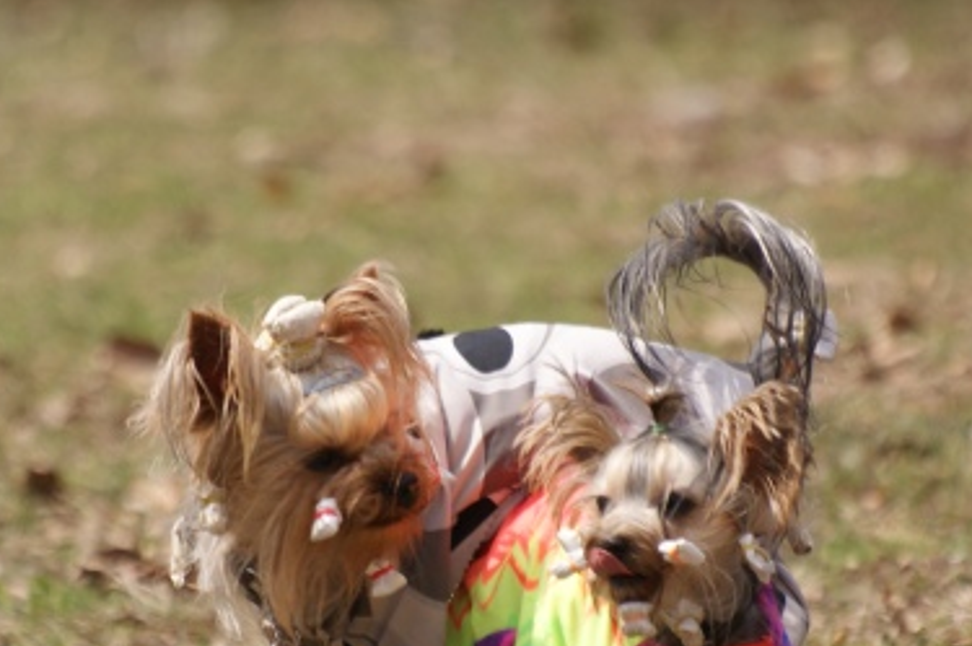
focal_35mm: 769
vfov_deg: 1.8
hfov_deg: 2.7
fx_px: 20736
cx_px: 544
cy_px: 532
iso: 100
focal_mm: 300
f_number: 5.6
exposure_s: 1/500
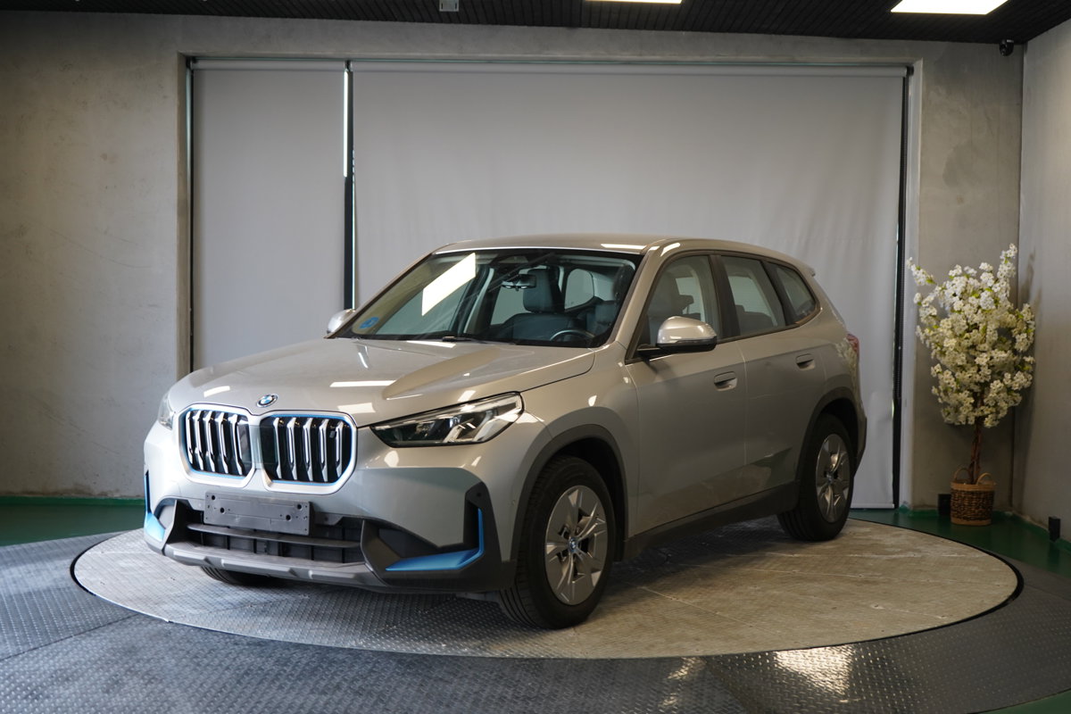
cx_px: 536
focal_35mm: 53
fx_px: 1577
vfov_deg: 25.5
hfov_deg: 37.5
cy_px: 357
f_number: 5
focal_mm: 53
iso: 1250
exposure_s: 1/160
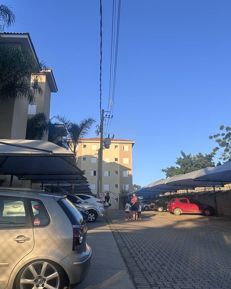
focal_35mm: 34
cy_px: 144
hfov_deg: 43.3
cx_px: 100
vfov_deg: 52.8
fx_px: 291
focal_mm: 5.7
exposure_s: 1/1431
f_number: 1.5
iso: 50
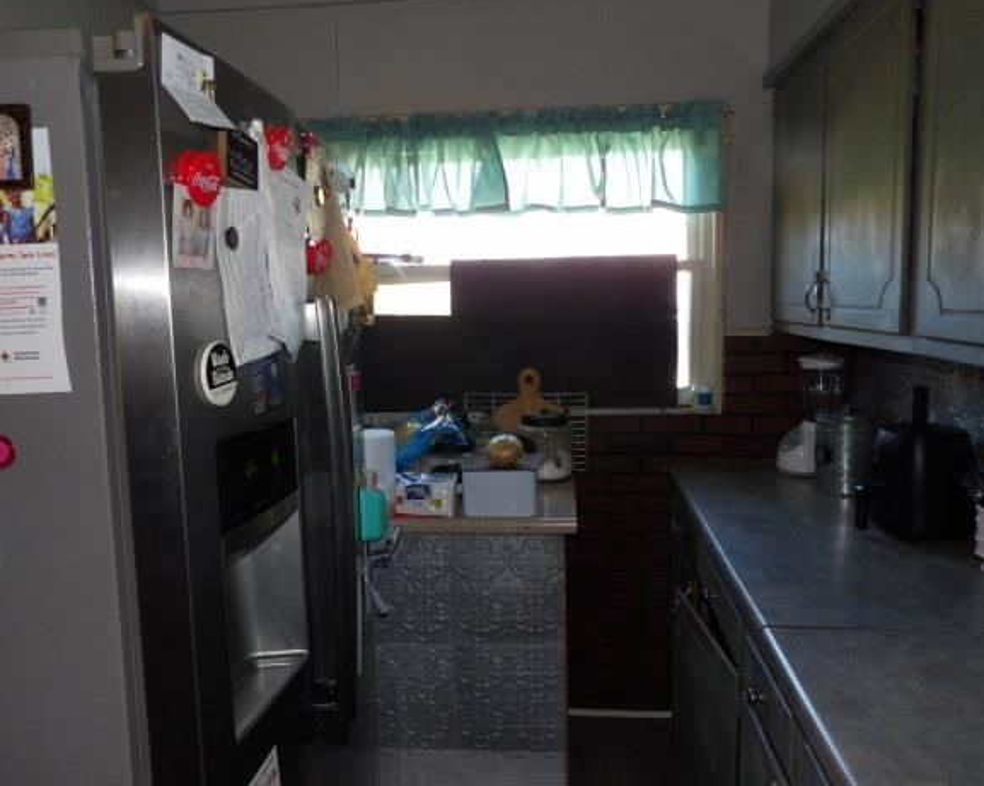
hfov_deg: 66.1
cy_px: 390
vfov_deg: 54.9
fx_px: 757
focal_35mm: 26
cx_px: 489
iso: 200
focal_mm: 4.3
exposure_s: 1/29
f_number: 3.2
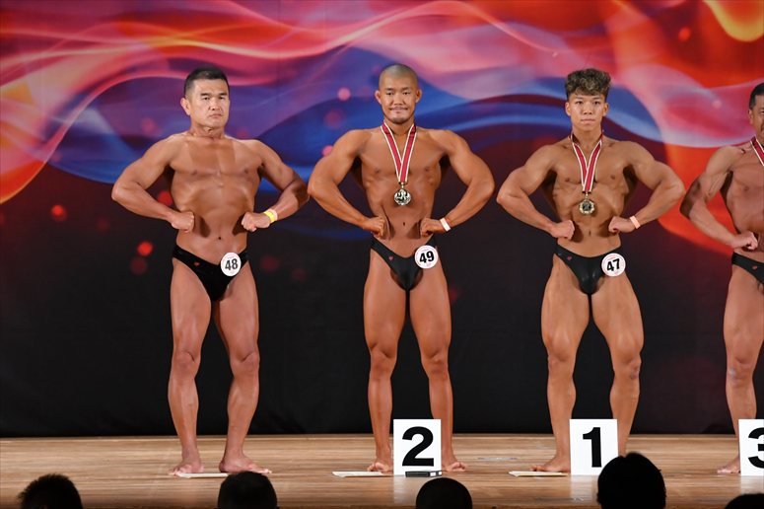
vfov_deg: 6.3
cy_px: 254
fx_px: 4603
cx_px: 382
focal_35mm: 217
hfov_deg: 9.5
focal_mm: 145
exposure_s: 1/400
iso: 3200
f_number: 5.6
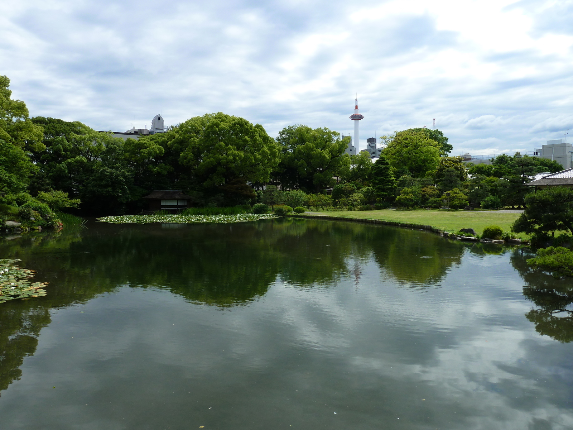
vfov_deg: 54.9
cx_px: 286
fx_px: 414
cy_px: 215
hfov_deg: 69.4
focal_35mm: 25
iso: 80
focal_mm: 4.1
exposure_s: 1/500
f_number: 4.5
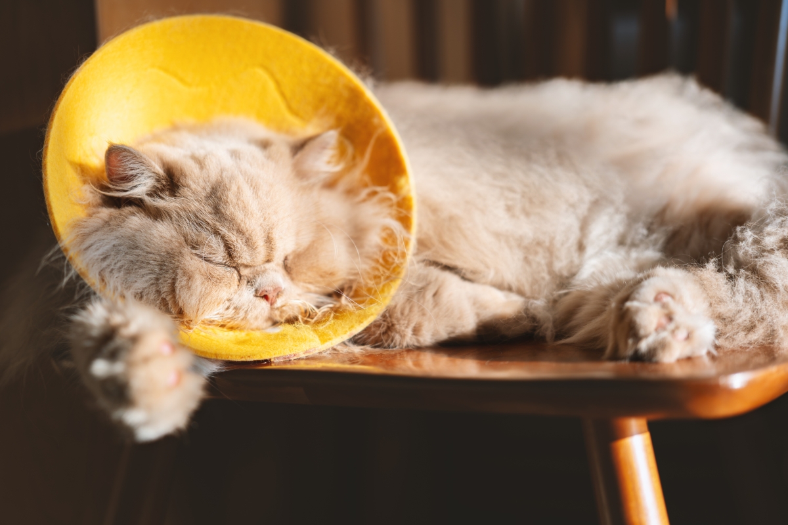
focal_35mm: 50
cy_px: 262
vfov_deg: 27.0
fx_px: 1094
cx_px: 394
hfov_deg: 39.6
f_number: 1.8
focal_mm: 50
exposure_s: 1/250
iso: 200
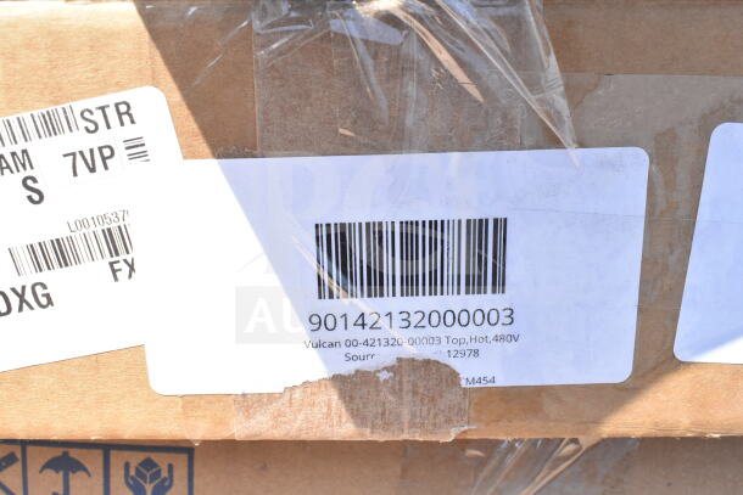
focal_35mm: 42
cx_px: 372
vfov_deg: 31.9
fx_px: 867
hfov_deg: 46.4
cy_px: 248
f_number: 13
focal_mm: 28
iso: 1600
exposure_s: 1/640
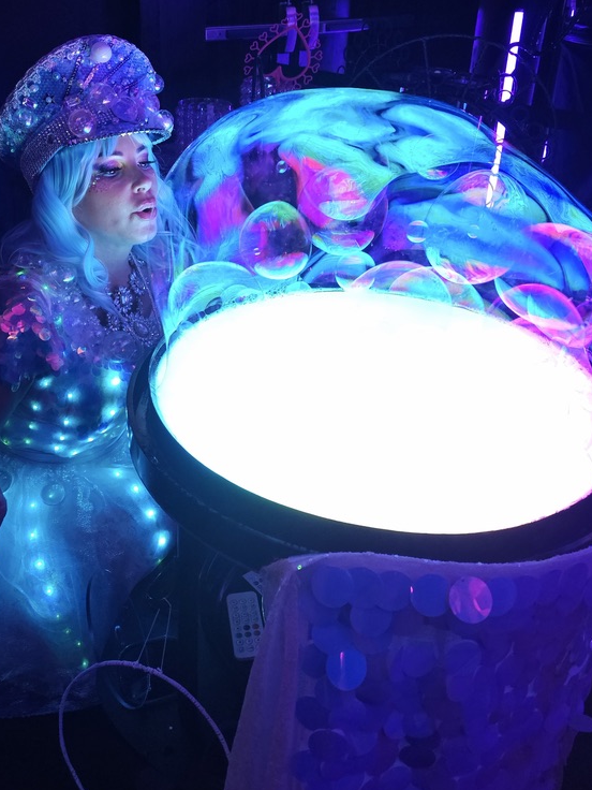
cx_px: 280
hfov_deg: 44.1
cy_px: 290
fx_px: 730
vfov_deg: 56.1
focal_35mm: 32
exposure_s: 1/120
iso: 250
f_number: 1.7
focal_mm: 6.3
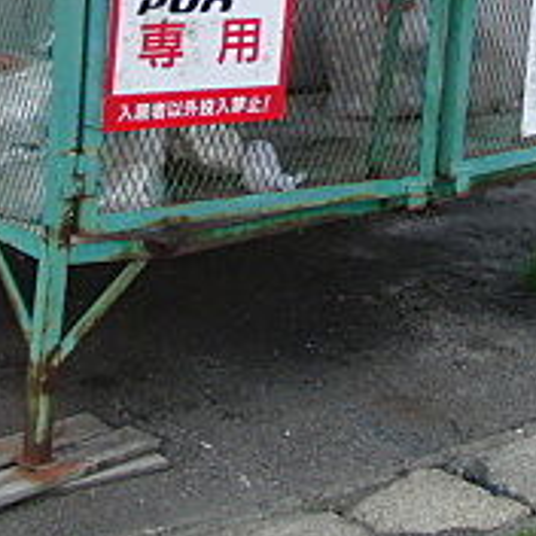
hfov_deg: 14.6
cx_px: 372
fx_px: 2085
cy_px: -61
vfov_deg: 14.3
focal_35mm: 119
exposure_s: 1/200
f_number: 3.6
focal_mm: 6.42
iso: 100
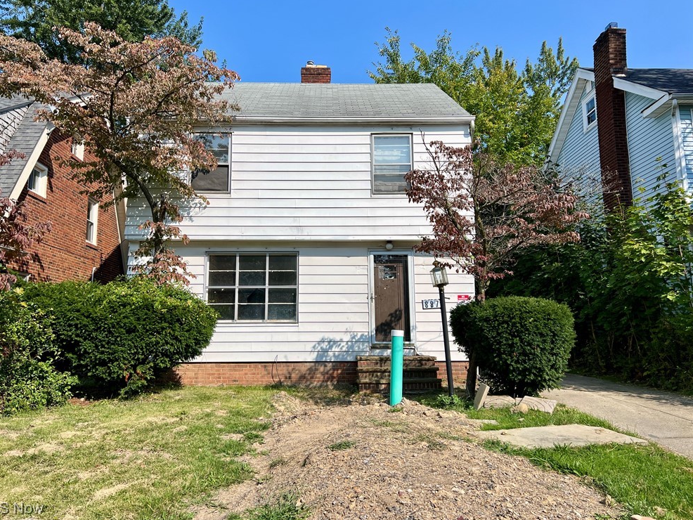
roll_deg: +0.0
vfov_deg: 51.4
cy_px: 254
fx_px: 541
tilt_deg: +8.4
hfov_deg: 65.3
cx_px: 334
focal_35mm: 27
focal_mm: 5.7
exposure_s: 1/5587
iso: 50
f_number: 1.5
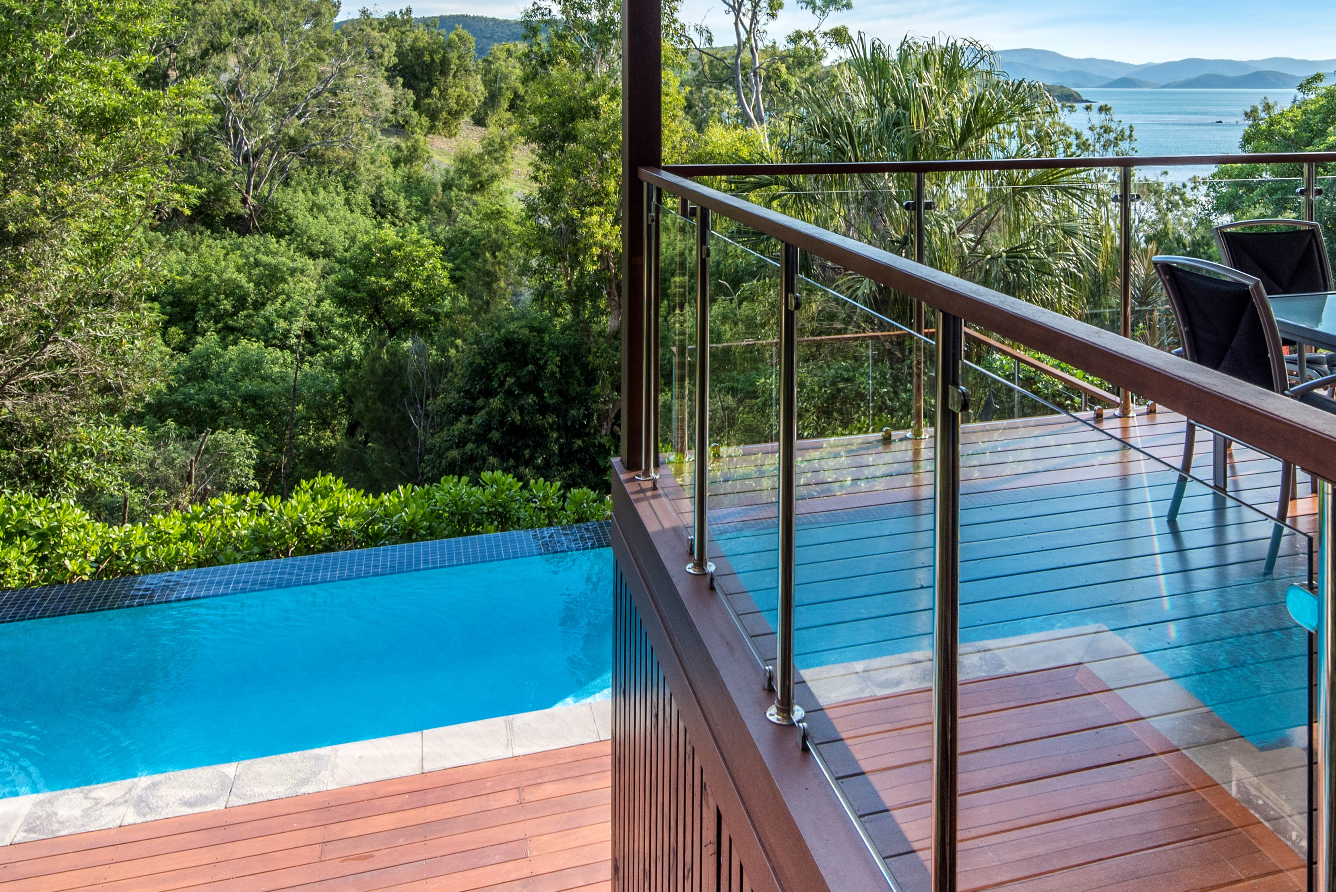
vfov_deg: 44.5
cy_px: 322
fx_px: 1077
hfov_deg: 62.8
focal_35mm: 29
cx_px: 827
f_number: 10
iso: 200
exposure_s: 1/160
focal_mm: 16
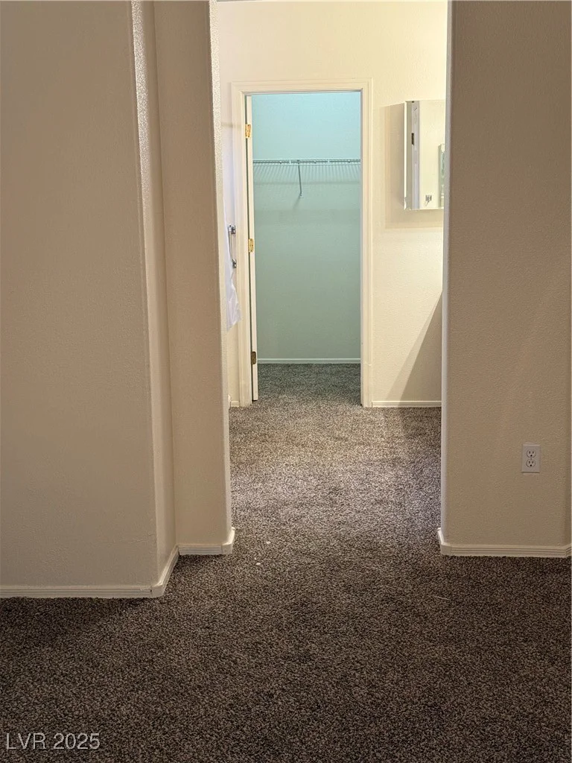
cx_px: 286
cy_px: 382
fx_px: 1058
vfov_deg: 39.7
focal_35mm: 48
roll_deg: +0.6
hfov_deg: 30.3
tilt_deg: -9.3
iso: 250
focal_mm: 6.76
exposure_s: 1/60
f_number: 1.78
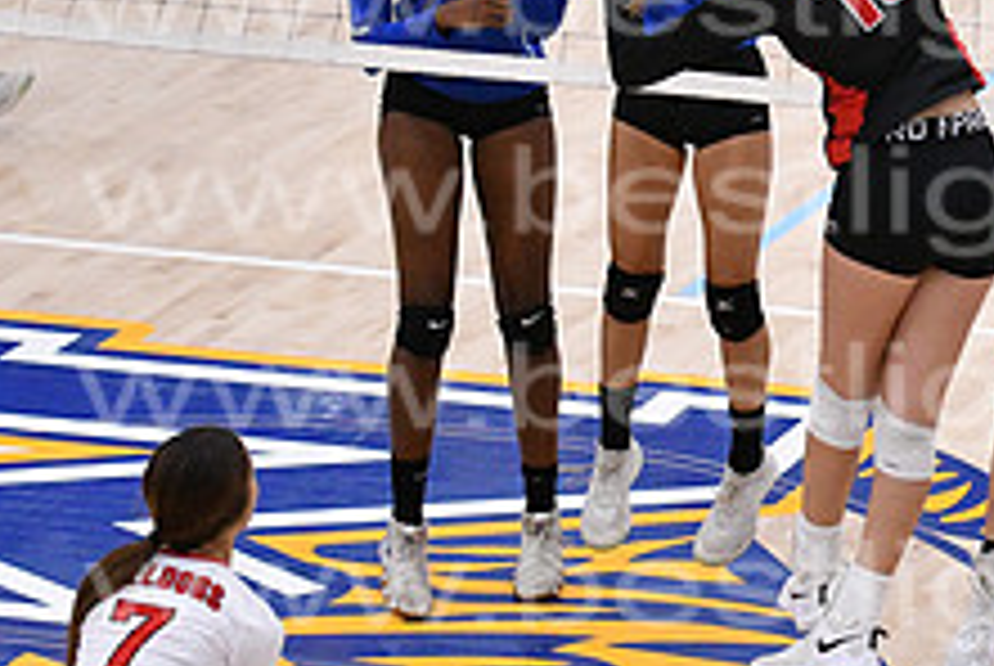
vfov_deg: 4.1
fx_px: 9243
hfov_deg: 6.1
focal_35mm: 334
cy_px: 299
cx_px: 1106
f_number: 3.2
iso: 6400
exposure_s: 1/1250
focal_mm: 85
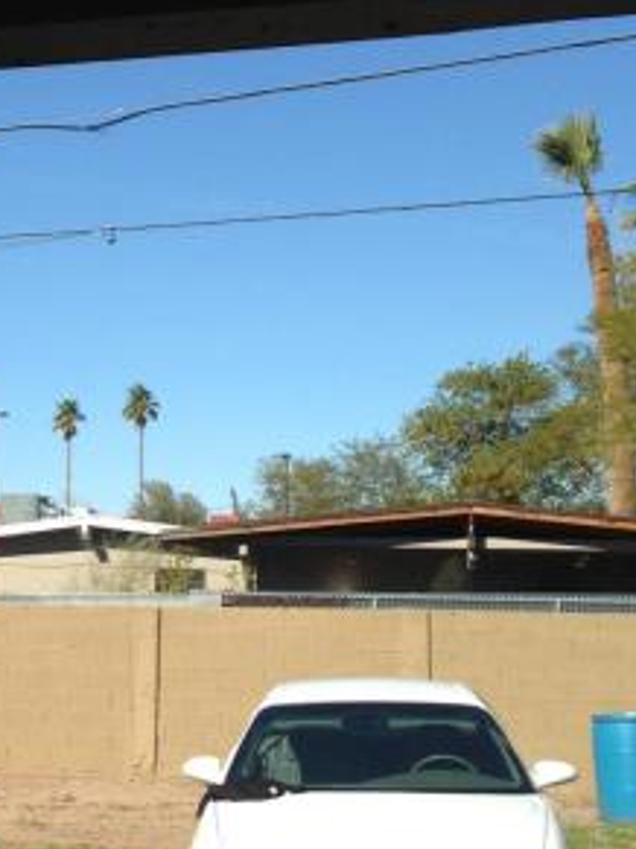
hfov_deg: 16.3
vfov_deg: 22.5
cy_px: 502
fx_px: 2133
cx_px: -134
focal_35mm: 87
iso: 50
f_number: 2.4
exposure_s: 1/1748
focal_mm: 4.12
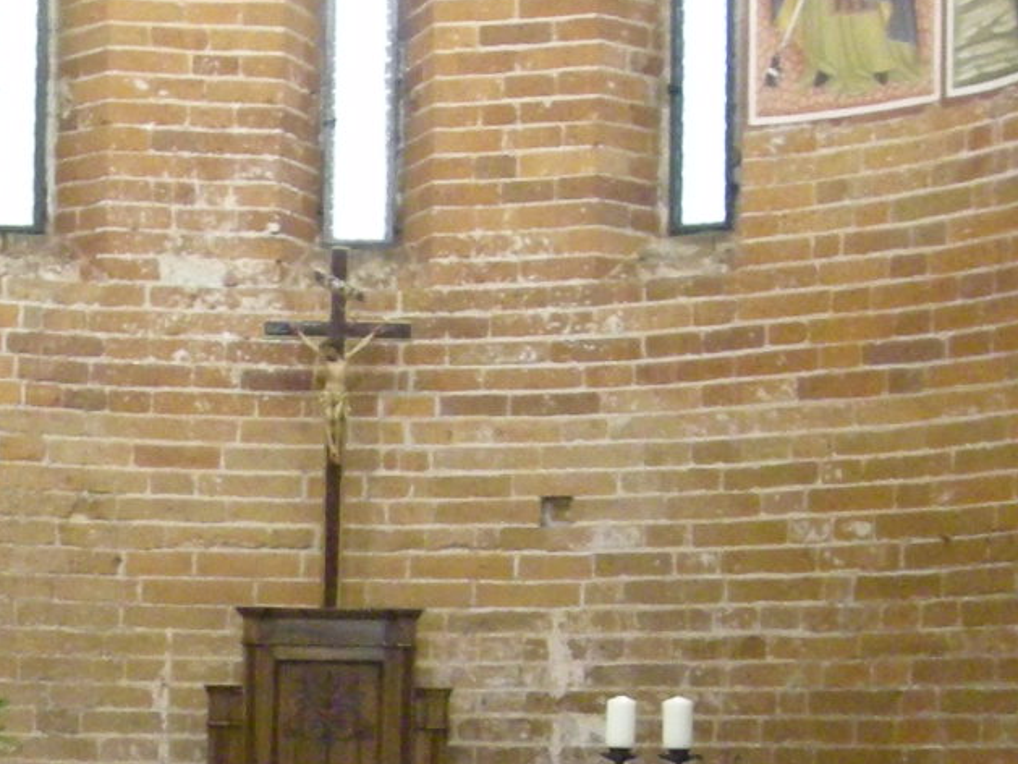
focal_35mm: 114
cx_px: -120
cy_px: 884
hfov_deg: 16.7
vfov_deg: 12.7
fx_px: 3353
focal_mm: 5.7
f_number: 2.8
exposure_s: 1/16.4
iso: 400
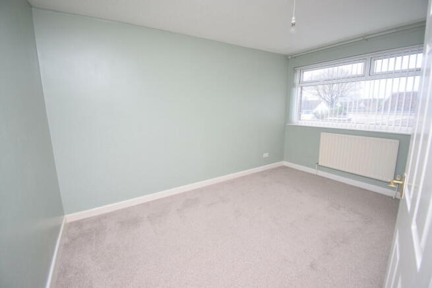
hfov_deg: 100.4
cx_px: 216
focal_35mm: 15
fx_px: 180
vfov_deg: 77.4
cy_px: 144
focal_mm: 10
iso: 1000
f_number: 4.5
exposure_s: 1/60
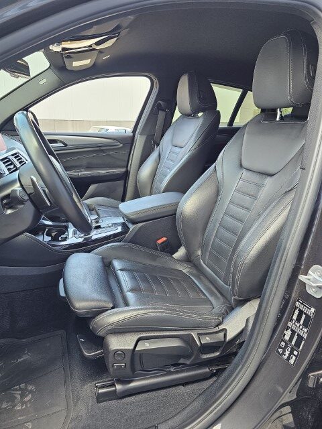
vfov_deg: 73.9
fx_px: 285
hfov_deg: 58.9
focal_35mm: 23
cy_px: 214
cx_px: 161
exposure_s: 1/142
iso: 250
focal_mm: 6.3
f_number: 1.7
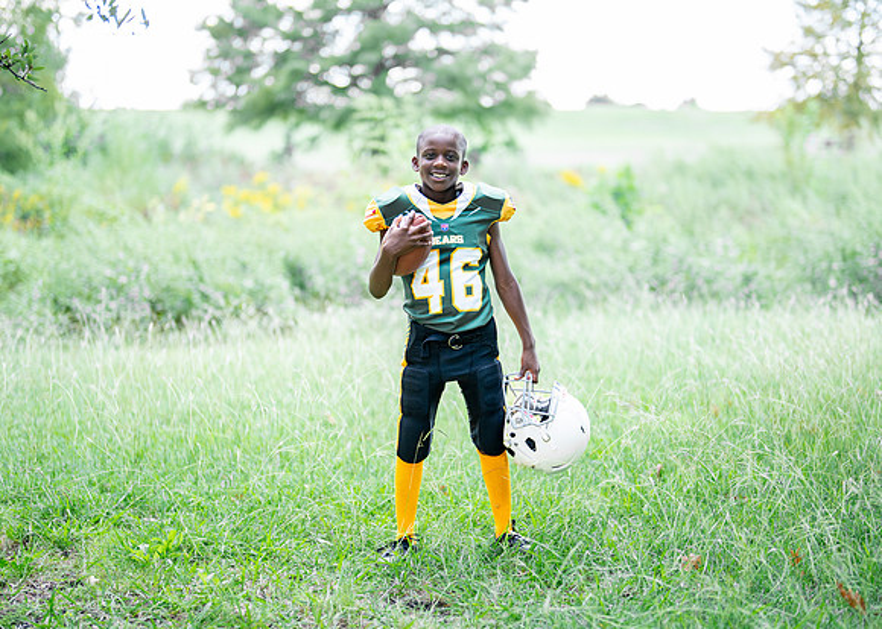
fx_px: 1496
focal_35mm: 60
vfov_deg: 23.8
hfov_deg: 32.8
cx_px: 466
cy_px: 325
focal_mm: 50
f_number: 1.2
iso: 320
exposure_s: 1/1000
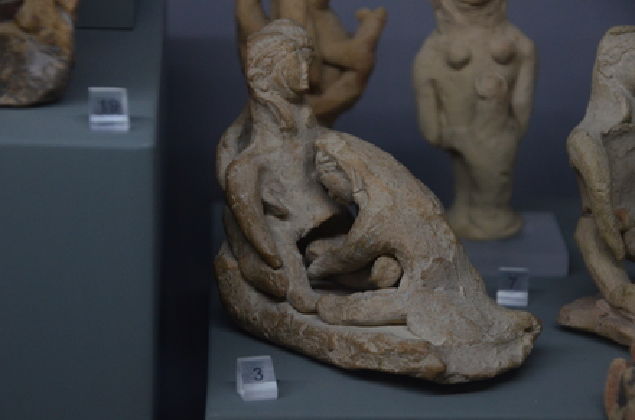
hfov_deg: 15.9
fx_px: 2270
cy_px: 210
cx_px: 318
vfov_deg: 10.6
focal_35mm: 129
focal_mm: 86
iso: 1250
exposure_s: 1/100
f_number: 5.6
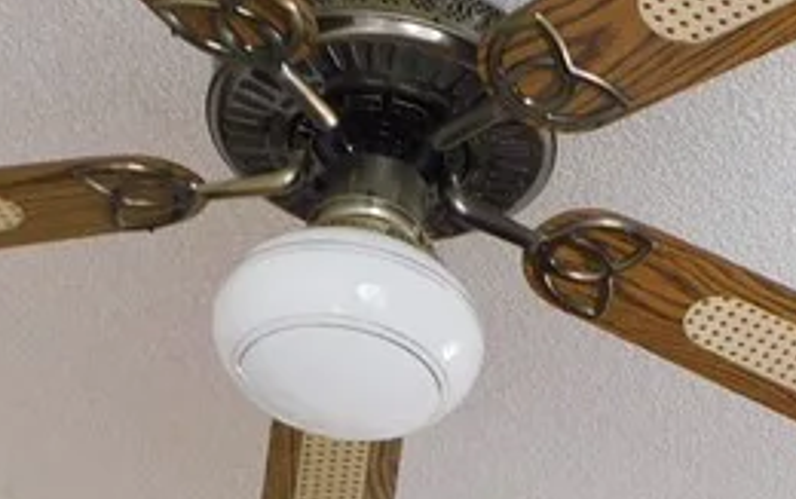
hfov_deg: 21.3
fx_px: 2084
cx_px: 649
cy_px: 609
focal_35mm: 96
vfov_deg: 13.3
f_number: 3
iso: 125
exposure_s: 1/40
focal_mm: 4
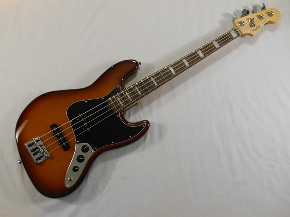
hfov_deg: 69.4
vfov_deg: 54.9
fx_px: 209
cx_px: 145
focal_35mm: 25
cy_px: 108
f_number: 3.2
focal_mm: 4.5
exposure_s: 1/30
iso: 400
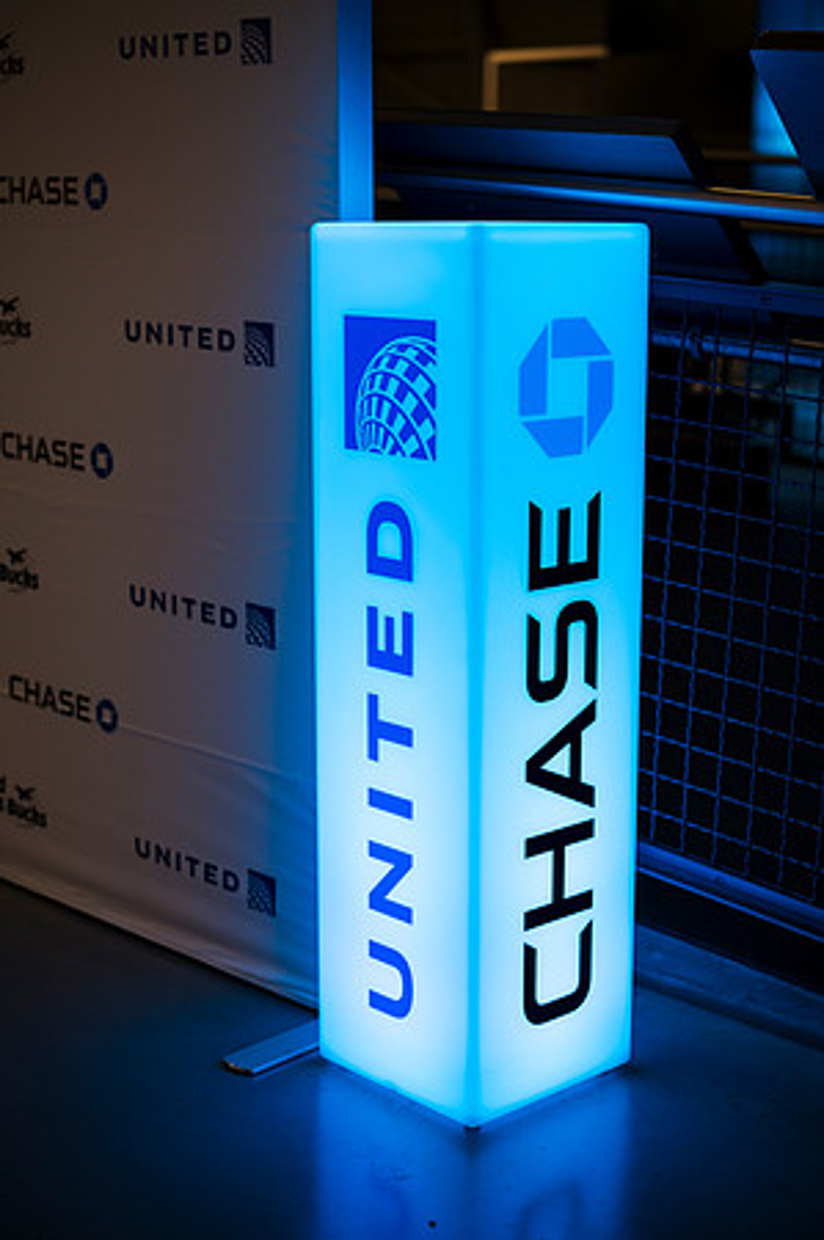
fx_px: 1893
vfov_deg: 36.3
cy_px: 620
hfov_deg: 24.6
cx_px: 412
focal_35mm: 55
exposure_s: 1/80
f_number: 2.2
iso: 320
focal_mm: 55
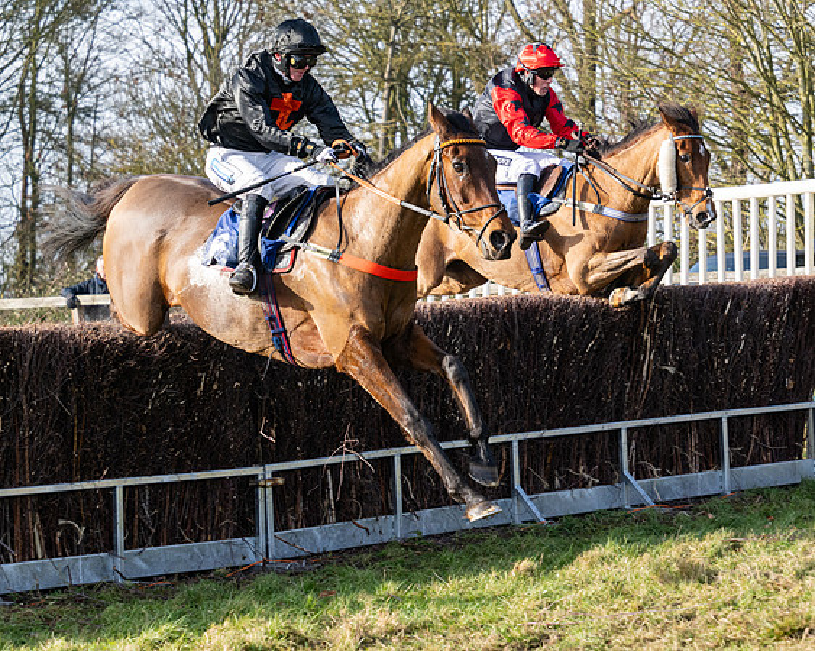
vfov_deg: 13.0
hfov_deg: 16.3
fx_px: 2853
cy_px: 326
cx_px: 408
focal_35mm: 118
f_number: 4
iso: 400
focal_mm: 70
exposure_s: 1/1250
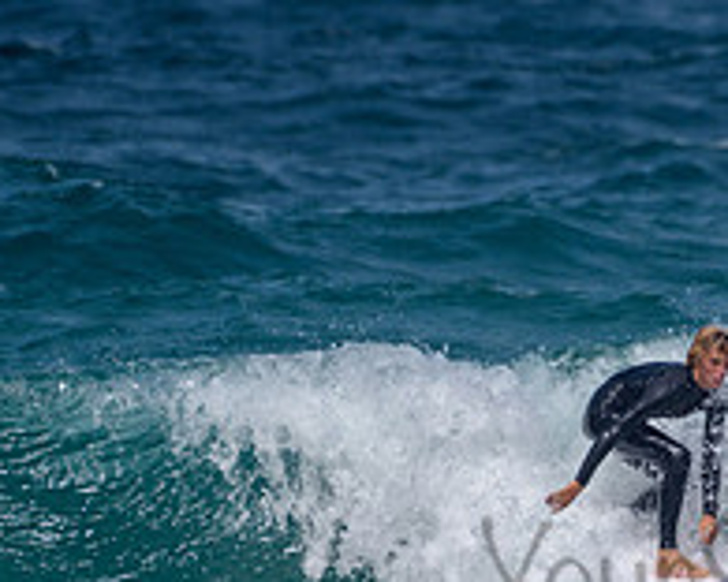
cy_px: 432
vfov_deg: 0.9
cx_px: 670
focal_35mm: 1716
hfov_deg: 1.1
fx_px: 36973
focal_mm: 500
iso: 80
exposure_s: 1/2000
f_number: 5.6
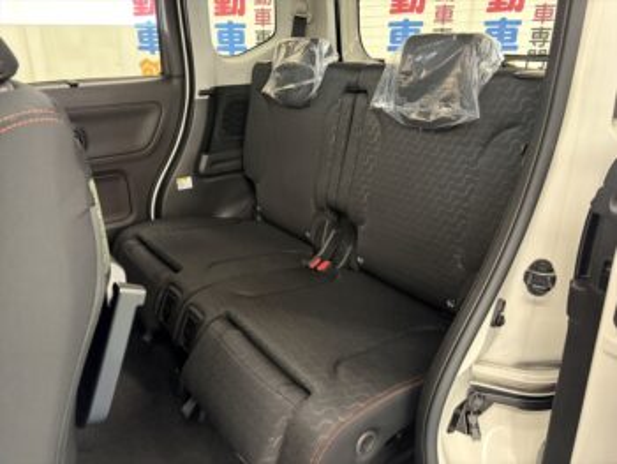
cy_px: 232
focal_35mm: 26
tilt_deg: -21.4
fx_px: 464
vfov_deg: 53.1
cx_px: 308
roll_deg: +0.3
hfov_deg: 67.3
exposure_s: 1/25
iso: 500
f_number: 1.6
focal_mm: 5.96
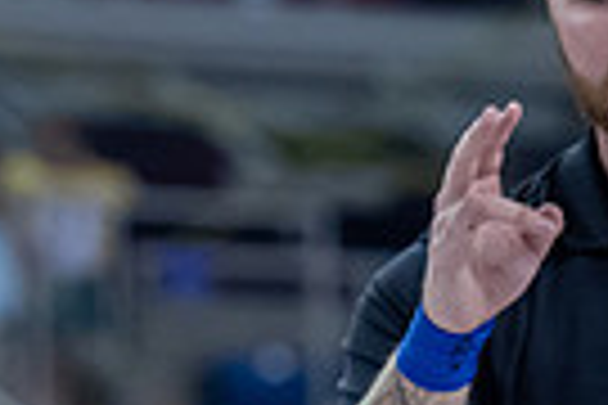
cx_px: -529
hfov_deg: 2.7
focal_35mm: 758
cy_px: 898
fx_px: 12801
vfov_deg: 1.8
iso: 2500
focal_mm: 105
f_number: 3.2
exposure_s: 1/800
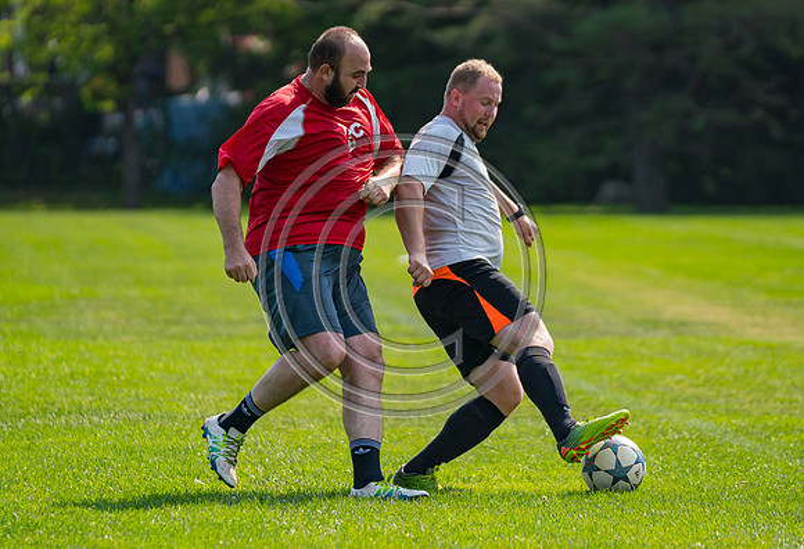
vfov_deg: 3.8
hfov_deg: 5.6
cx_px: 492
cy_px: 272
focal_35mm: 365
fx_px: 8218
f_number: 2.8
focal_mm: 200
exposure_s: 1/4000
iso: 400
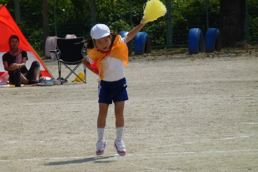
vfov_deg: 3.4
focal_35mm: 400
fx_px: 2866
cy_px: 78
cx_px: 129
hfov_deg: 5.2
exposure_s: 1/800
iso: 100
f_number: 5.9
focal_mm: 68.8
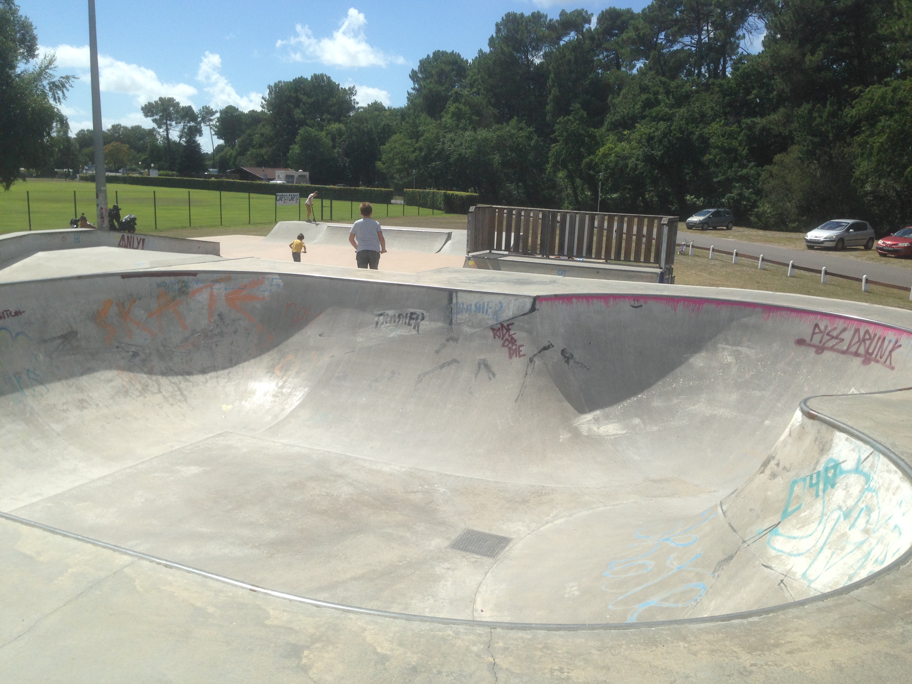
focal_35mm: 33
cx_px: 456
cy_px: 342
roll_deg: -2.0
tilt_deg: -8.2
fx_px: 869
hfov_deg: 55.4
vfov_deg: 42.9
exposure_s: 1/2358
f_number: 2.4
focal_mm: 4.12
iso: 50
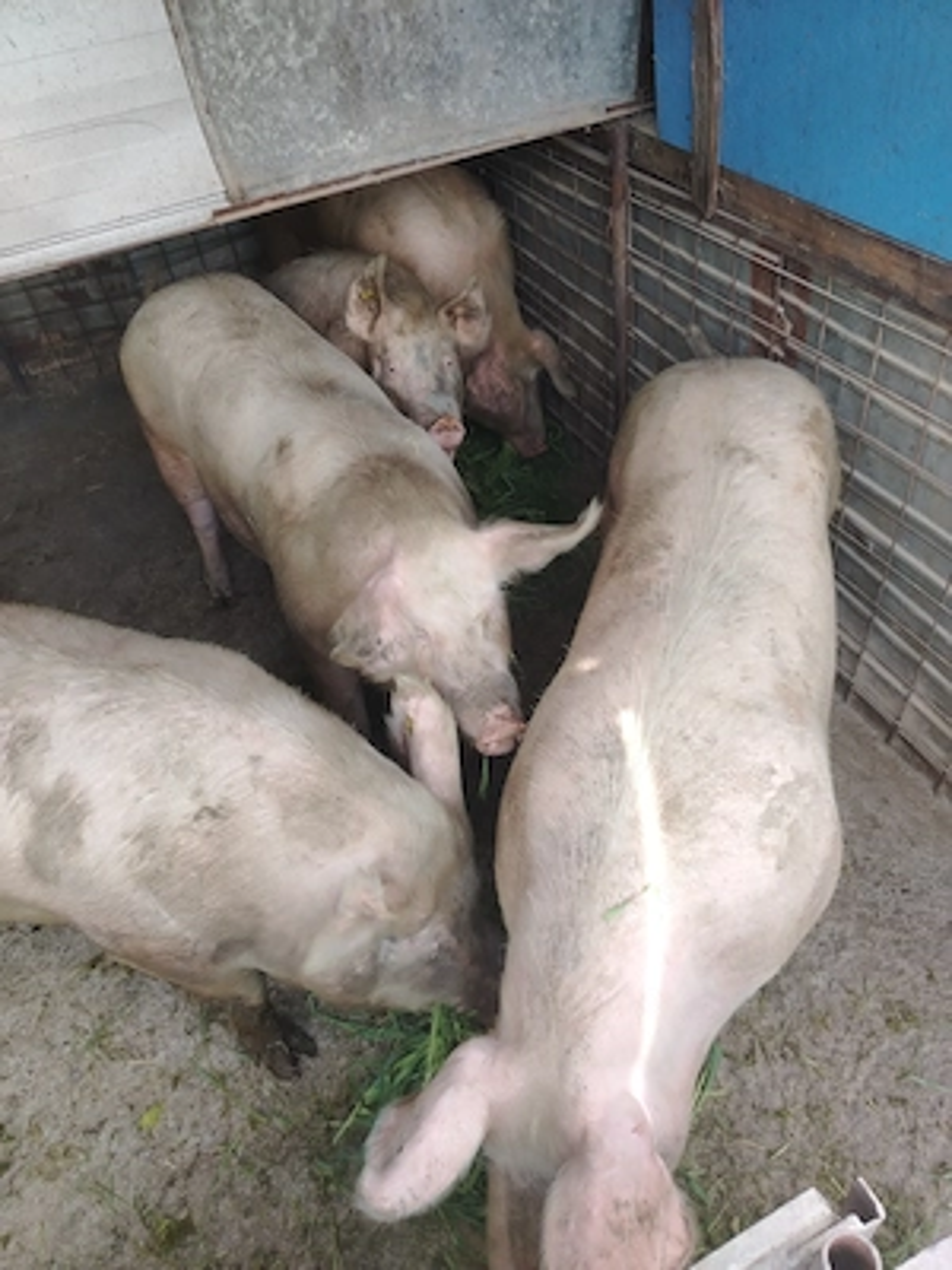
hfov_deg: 56.8
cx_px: 476
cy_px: 635
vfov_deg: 71.6
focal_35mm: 24
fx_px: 880
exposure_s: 1/100
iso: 156
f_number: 1.75
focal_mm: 5.25
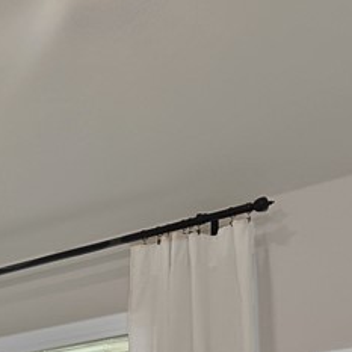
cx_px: -334
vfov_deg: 15.1
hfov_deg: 14.4
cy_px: 610
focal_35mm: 102
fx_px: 1173
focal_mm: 14
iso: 640
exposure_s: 1/2.5
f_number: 9
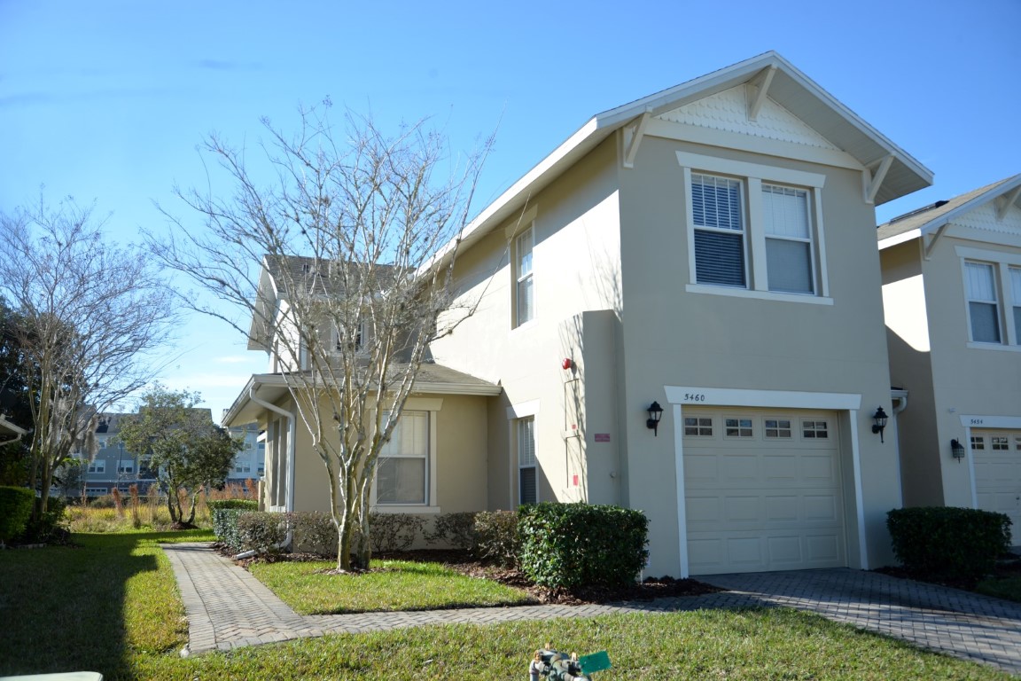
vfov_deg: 43.6
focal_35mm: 30
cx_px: 510
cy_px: 340
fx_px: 851
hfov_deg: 61.9
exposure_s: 1/250
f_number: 8
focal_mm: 30
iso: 200
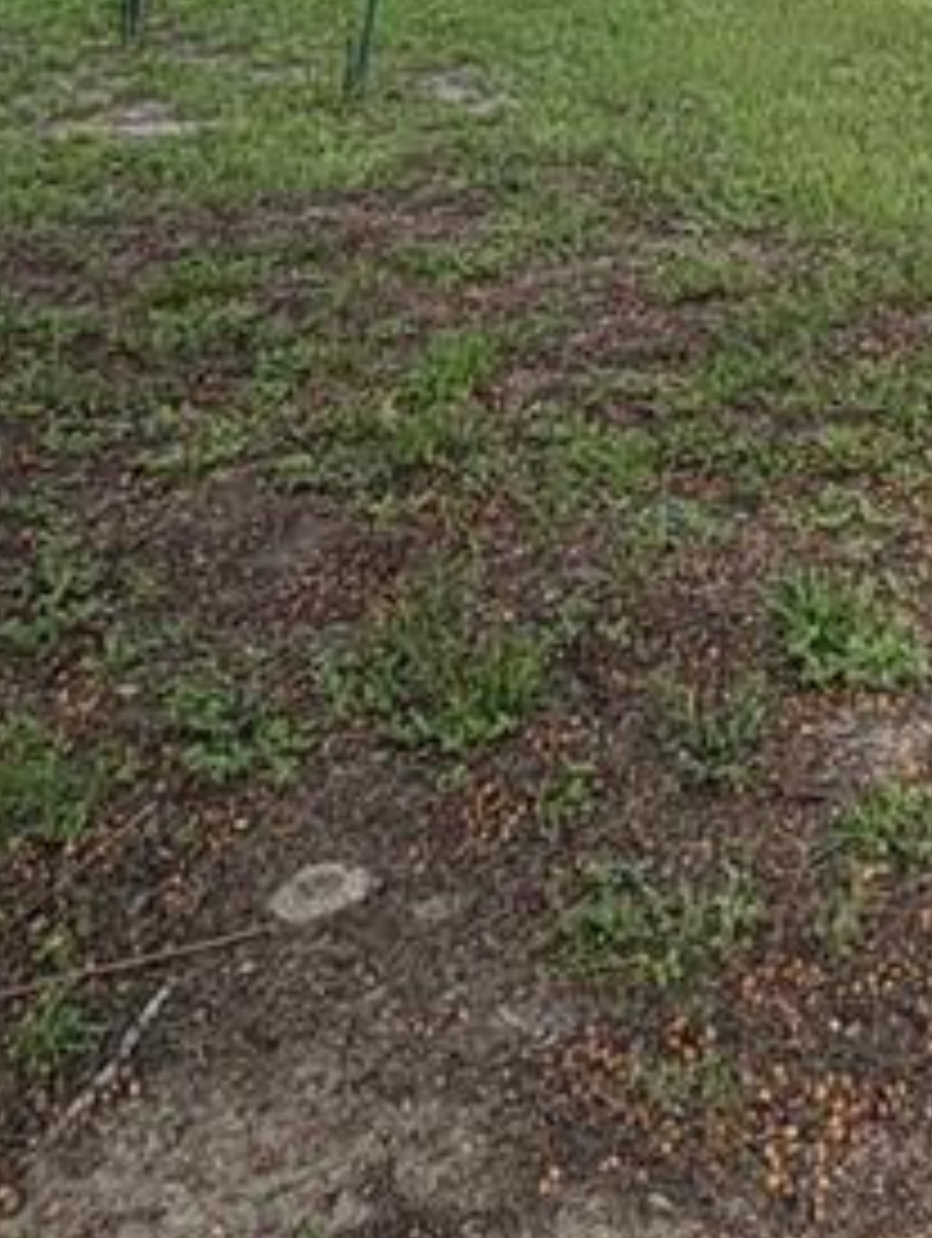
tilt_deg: +6.9
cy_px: -567
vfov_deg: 25.0
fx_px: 2185
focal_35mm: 61
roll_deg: +0.5
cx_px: 982
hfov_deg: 22.9
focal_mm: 2.22
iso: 64
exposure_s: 1/646
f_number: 2.2
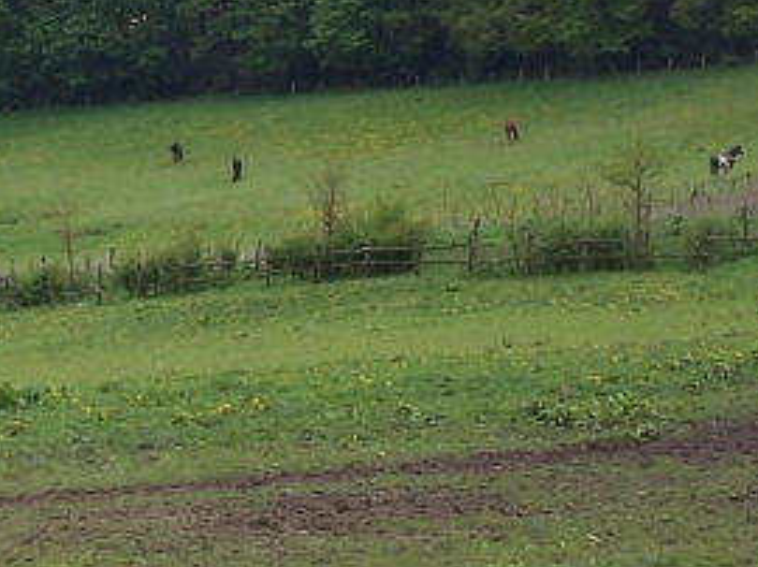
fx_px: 3829
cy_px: 65
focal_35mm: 175
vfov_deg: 8.4
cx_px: -166
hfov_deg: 11.1
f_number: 3.2
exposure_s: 1/500
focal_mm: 9.8
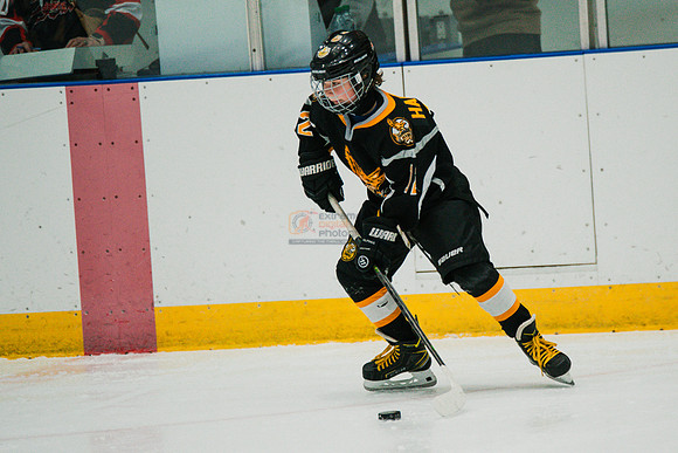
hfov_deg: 4.9
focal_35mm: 419
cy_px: 227
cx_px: 410
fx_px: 7889
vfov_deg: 3.3
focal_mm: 300
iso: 3200
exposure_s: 1/1600
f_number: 3.2
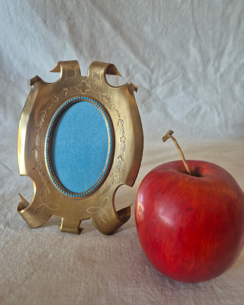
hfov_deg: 58.8
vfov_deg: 70.2
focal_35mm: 24
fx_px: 217
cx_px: 122
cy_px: 145
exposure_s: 1/100
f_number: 1.8
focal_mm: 5.4
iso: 500
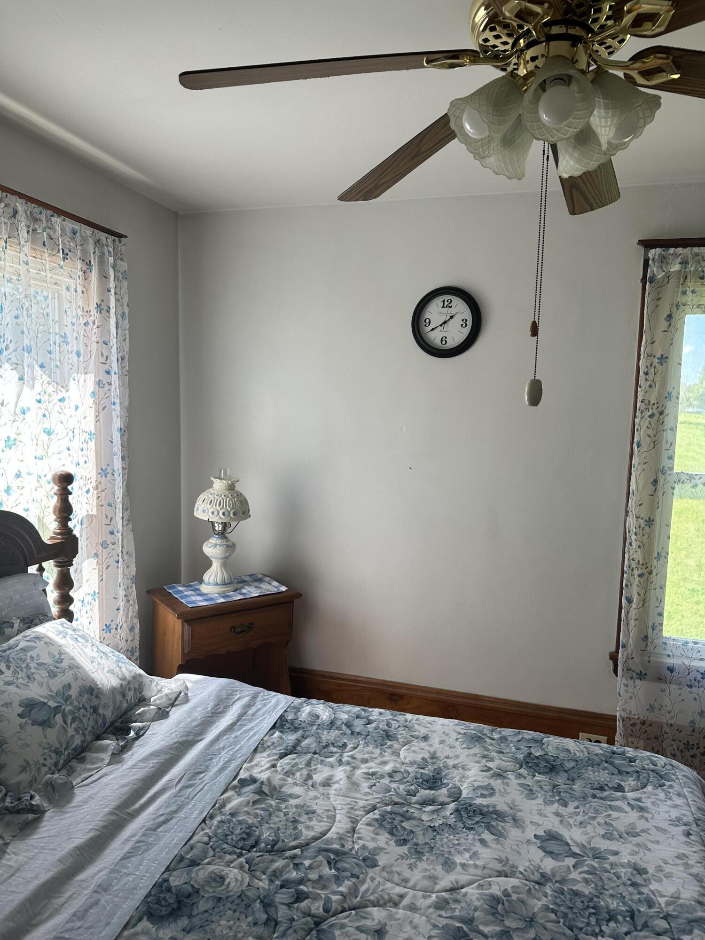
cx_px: 352
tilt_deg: -5.4
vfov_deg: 71.6
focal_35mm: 24
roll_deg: -2.3
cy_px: 470
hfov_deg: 56.8
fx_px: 652
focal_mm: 6.86
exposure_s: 1/164
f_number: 1.78
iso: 64
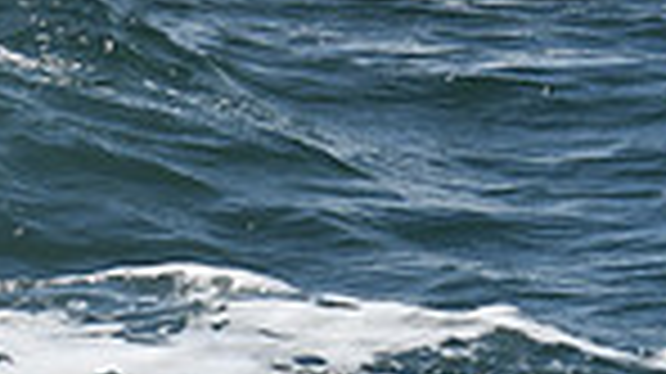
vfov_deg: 2.7
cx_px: -554
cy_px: -336
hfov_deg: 4.8
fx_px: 7818
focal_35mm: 443
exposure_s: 1/400
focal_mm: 72
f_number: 10
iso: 100
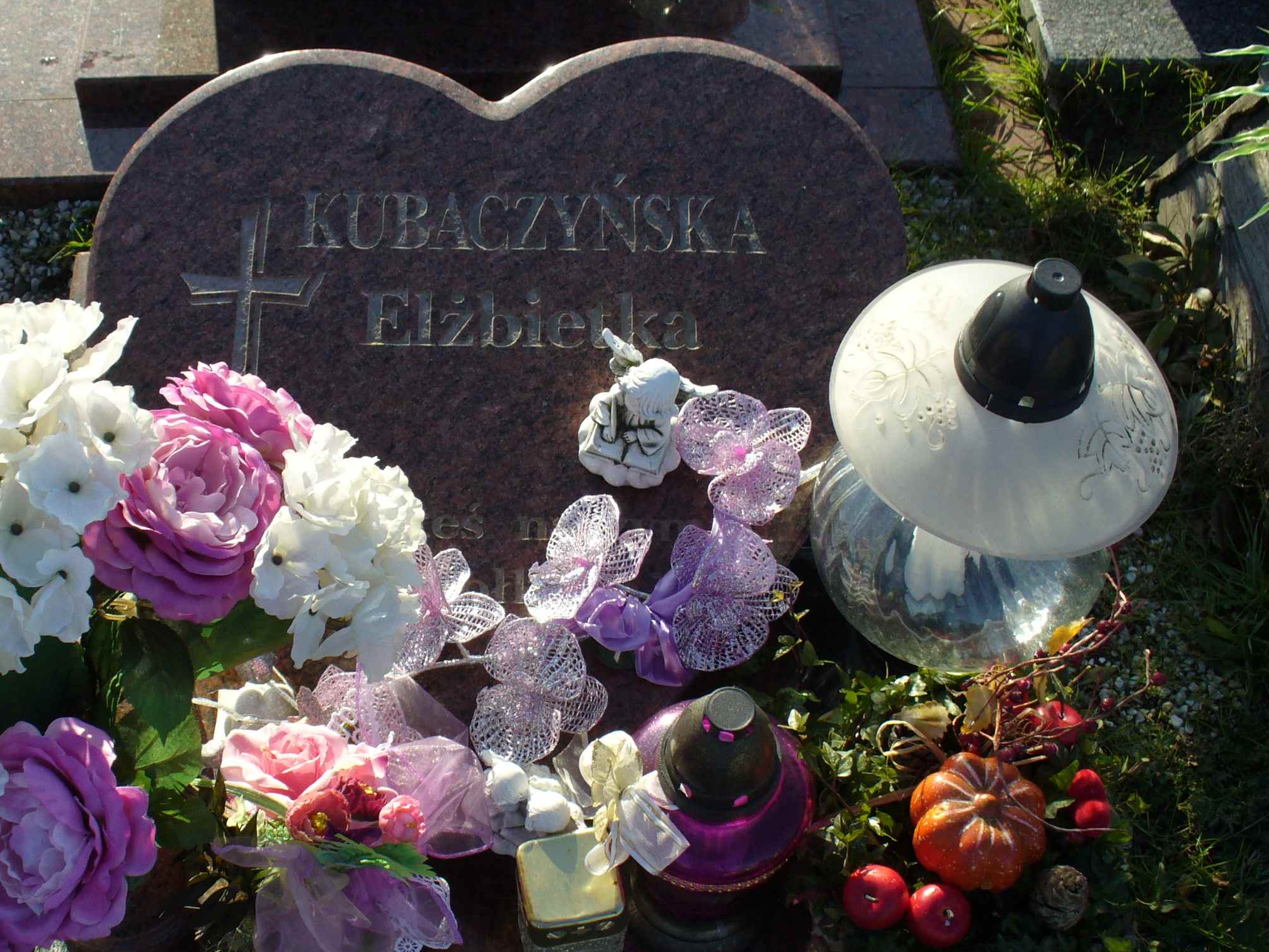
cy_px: 521
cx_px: 545
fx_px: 1723
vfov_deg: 30.9
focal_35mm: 47
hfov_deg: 40.3
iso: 80
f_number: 5.6
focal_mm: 6.1
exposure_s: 1/160
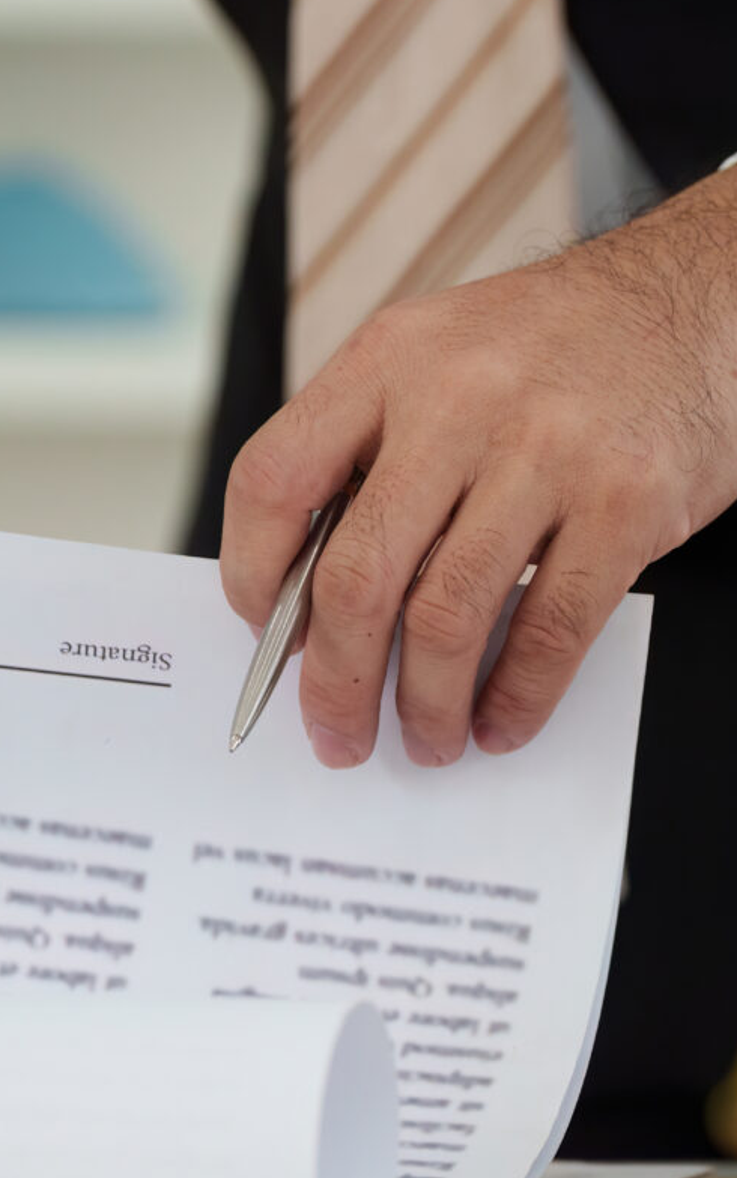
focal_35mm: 281
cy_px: 624
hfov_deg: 4.7
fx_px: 9022
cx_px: 188
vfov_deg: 7.5
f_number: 4
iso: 2000
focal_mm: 135
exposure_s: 1/1000
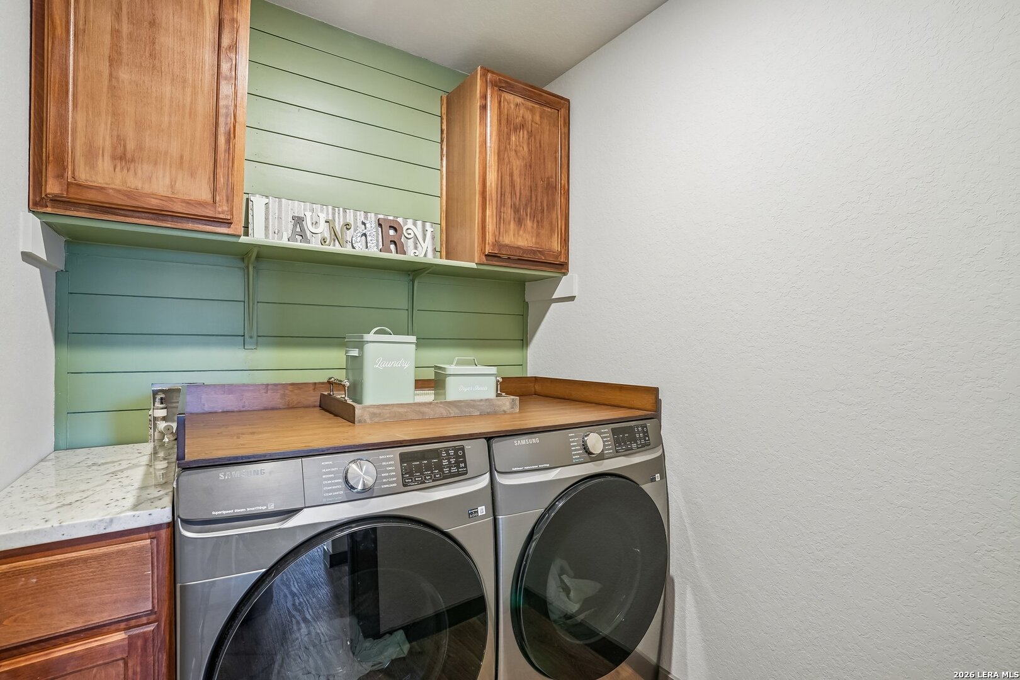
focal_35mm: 16
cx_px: 510
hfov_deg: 96.7
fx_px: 453
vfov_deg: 73.7
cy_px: 340
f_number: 8
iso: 400
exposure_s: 1/2.5
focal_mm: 16
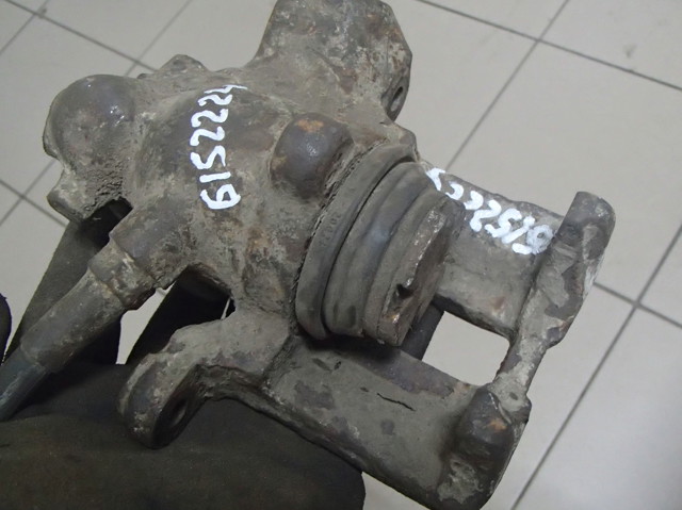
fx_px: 728
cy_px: 255
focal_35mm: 37
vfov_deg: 38.6
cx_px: 341
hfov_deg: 50.2
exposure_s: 1/25
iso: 1600
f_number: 4.7
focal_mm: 6.64
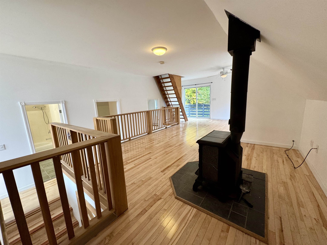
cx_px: 164
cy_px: 122
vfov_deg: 85.7
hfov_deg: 102.1
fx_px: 132
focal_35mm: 14
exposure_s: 1/120
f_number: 2.2
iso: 160
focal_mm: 2.22
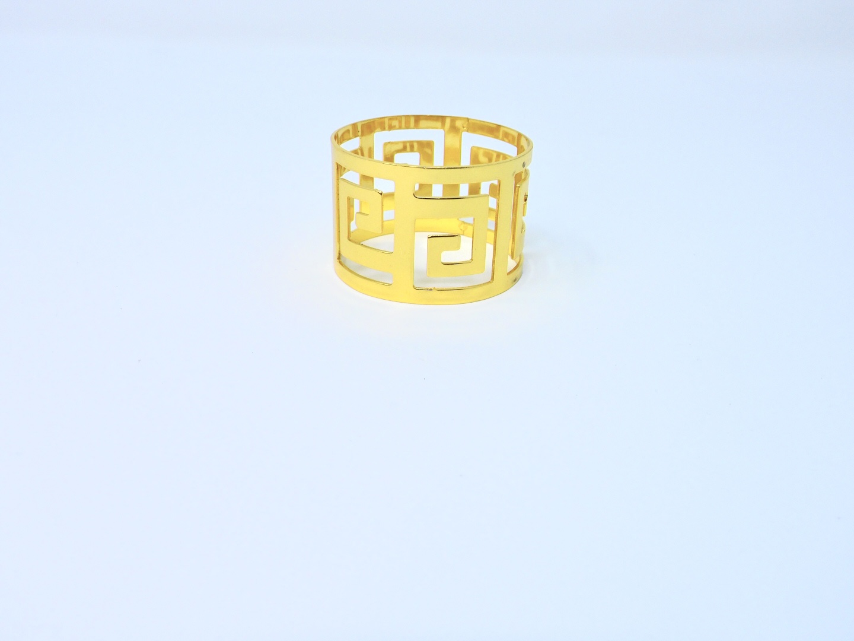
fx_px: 863
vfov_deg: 40.7
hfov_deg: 52.6
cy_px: 320
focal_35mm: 35
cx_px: 427
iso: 125
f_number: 3.8
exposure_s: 1/200
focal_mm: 6.3
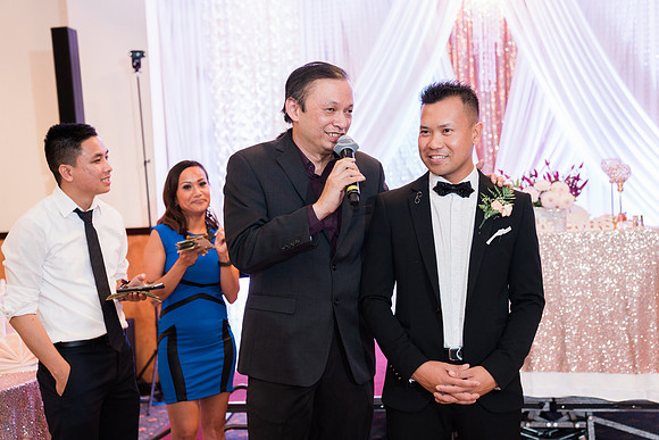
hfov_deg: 41.1
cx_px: 330
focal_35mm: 48
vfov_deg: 28.1
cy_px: 220
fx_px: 879
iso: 1000
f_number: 2.8
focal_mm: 48
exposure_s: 1/125
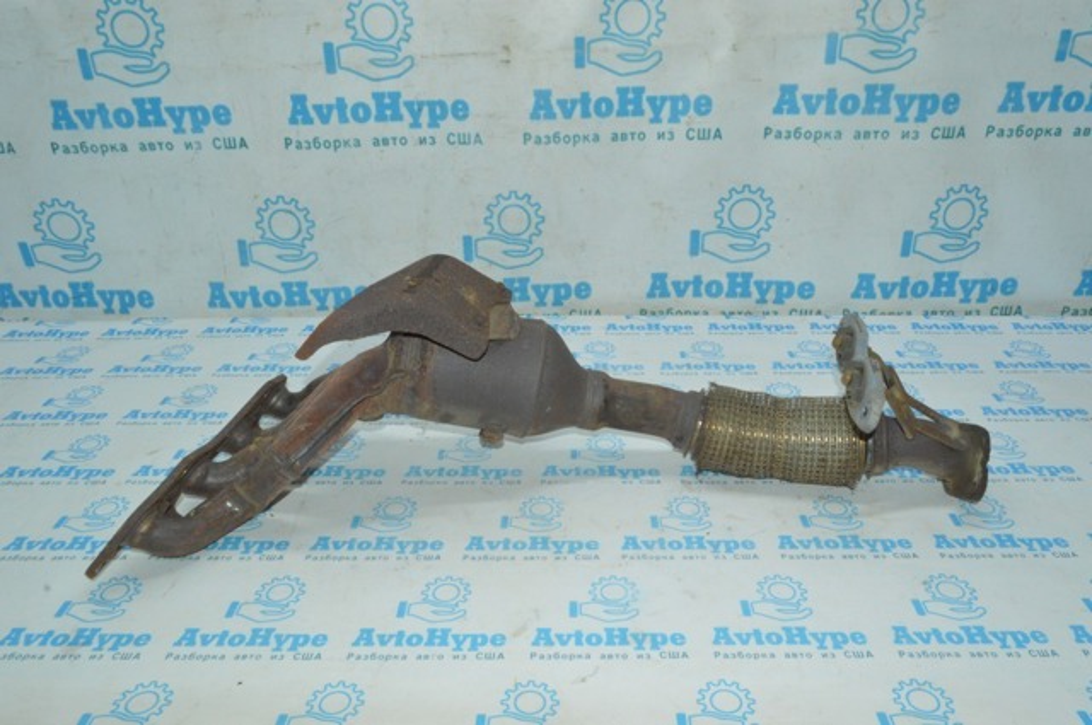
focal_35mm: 27
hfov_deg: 67.4
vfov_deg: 47.8
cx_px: 546
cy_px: 362
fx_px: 818
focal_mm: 18
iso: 2200
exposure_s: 1/30
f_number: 22
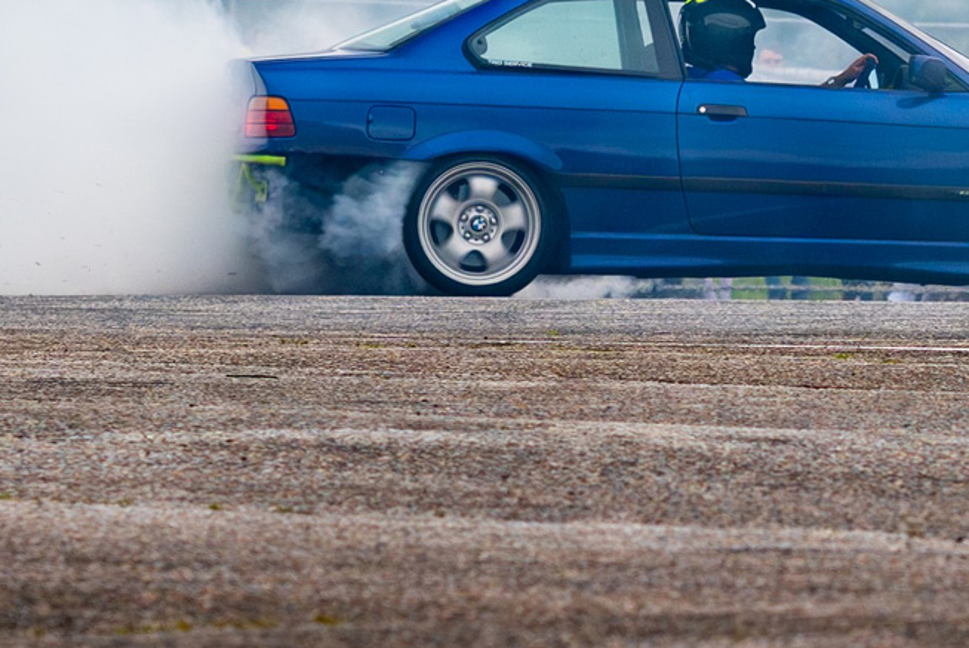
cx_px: 924
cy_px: 157
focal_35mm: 456
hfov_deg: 4.5
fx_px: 12282
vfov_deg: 3.0
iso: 640
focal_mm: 85
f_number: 3.5
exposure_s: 1/250
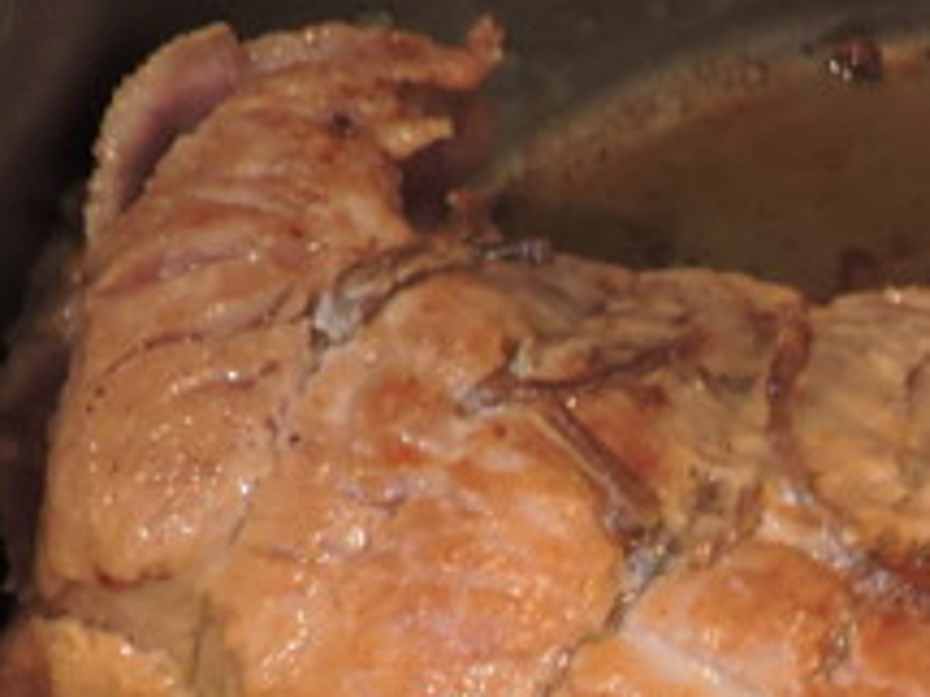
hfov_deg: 12.9
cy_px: 840
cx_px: 1159
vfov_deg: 9.8
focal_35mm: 149
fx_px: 4001
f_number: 3.3
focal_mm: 7.1
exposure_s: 1/13
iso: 640
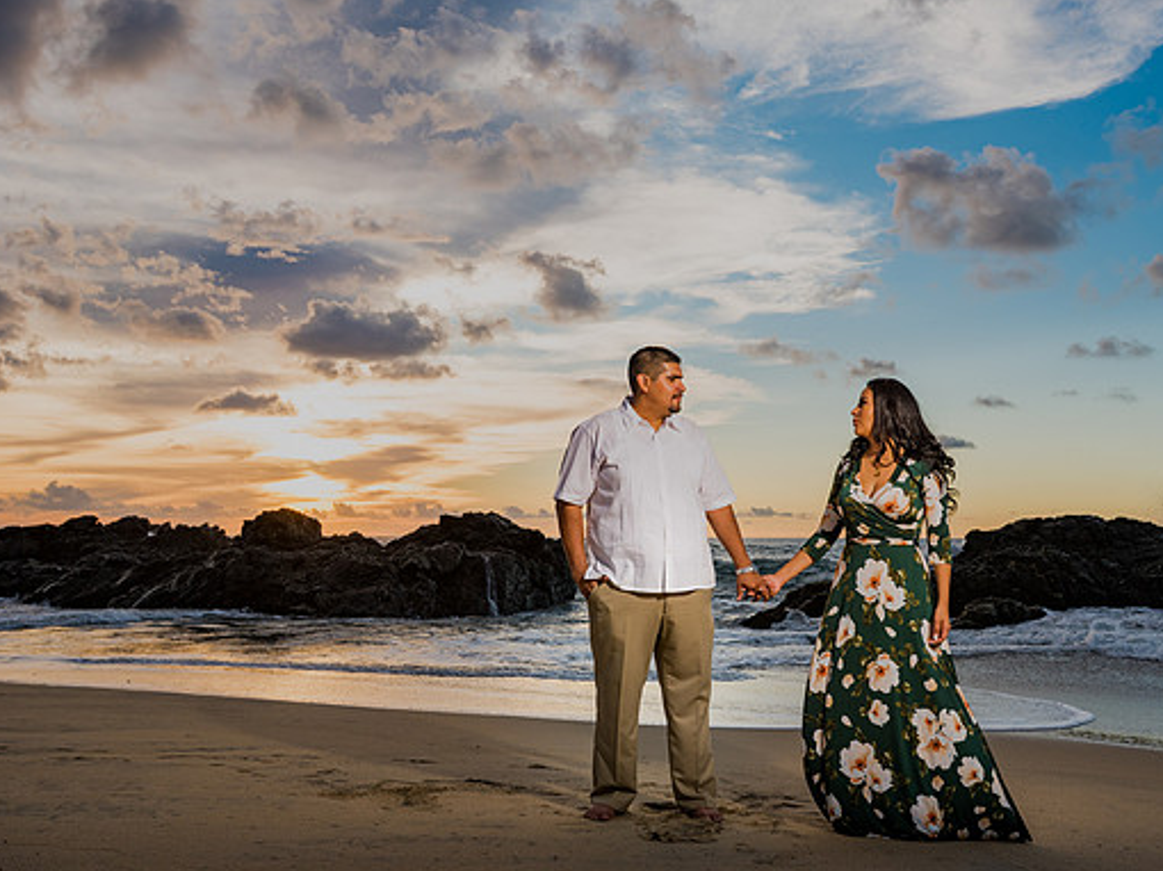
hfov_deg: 52.5
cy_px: 437
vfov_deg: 40.7
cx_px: 650
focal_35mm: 35
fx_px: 1175
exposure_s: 1/250
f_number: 5
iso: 200
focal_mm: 32
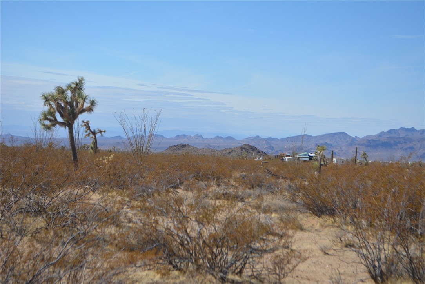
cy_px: 142
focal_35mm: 78
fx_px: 921
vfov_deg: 17.5
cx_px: 212
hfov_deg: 26.0
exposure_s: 1/2000
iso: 400
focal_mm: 52
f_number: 7.1
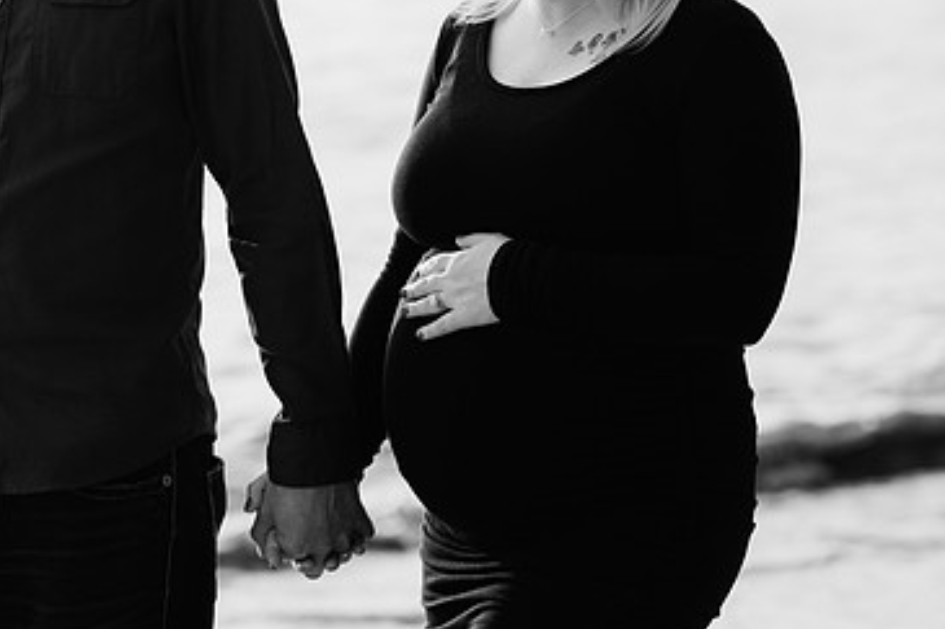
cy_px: 212
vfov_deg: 10.1
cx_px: 287
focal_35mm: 135
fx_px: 3542
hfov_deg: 15.2
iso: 200
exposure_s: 1/640
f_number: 2.8
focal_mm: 85
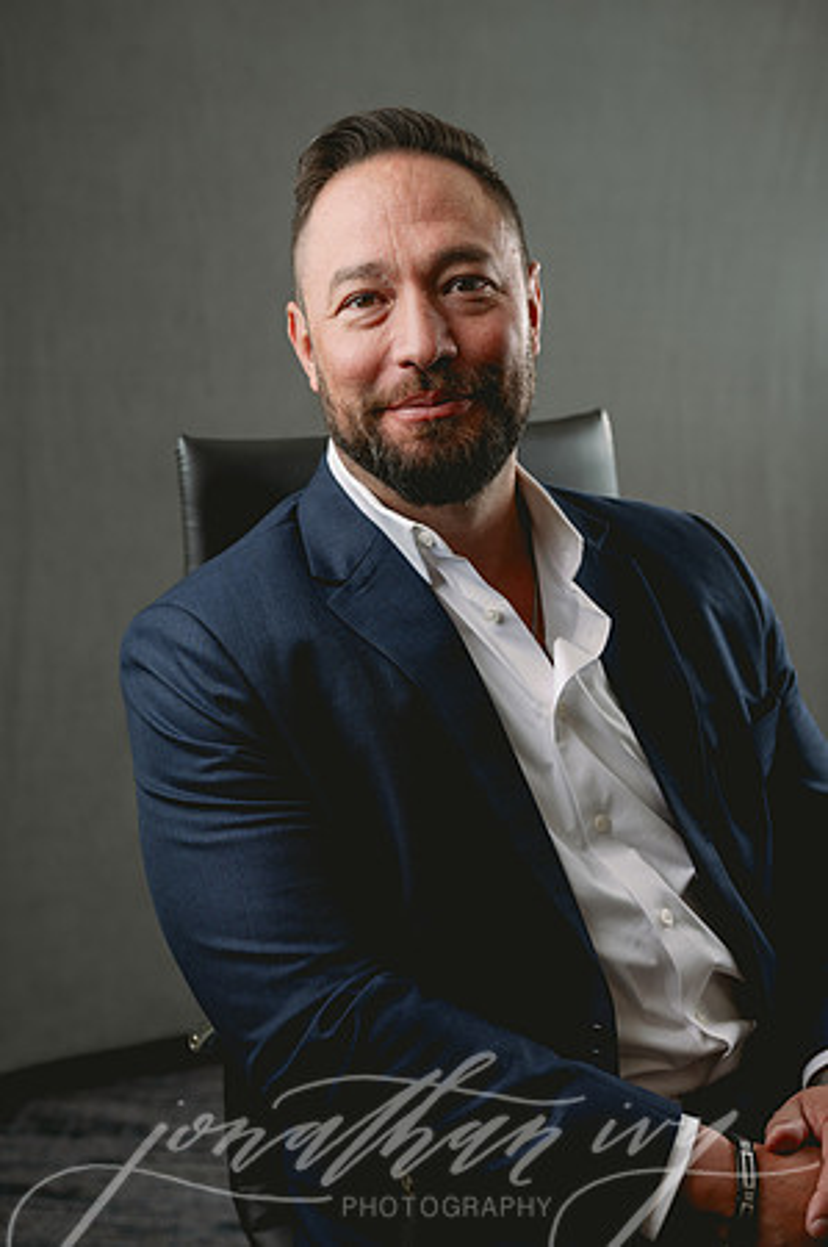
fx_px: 1729
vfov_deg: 39.6
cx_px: 414
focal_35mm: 50
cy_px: 624
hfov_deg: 26.9
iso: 50
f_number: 3.5
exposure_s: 1/200
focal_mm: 50
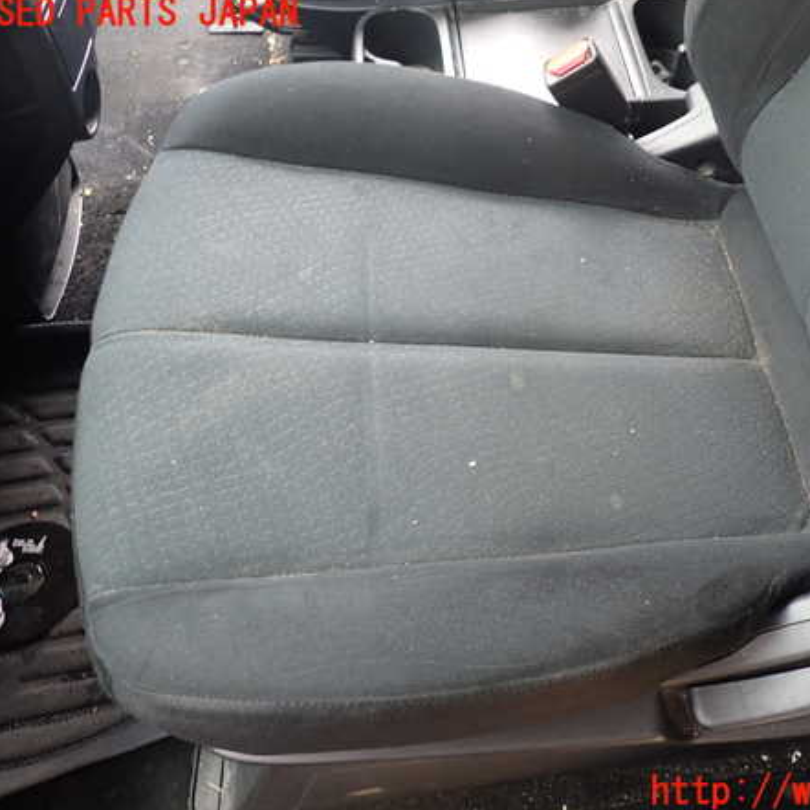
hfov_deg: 53.3
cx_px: 515
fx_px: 794
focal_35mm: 30
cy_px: 403
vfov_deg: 54.0
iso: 200
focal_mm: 4.5
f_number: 2
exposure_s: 1/30
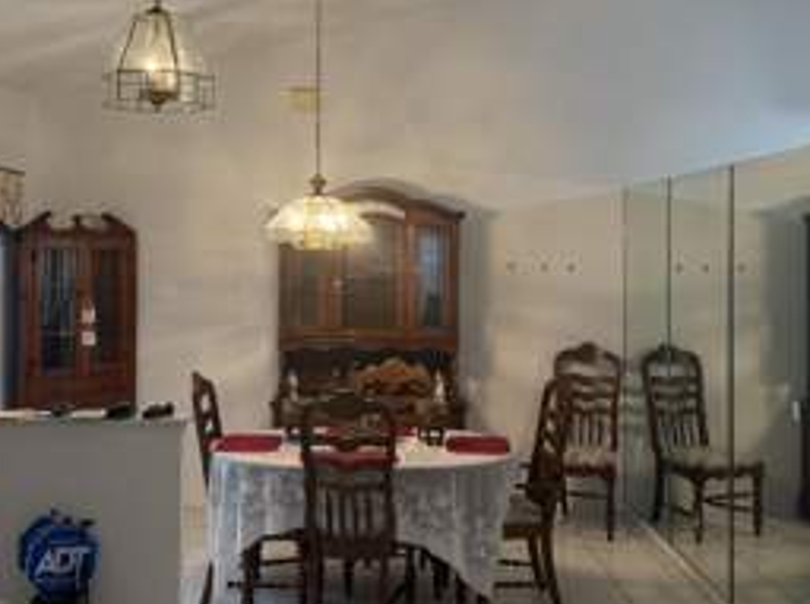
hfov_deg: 42.1
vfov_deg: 32.0
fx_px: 1051
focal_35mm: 45
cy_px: 236
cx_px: 354
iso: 200
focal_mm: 6.76
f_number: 1.78
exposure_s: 1/120
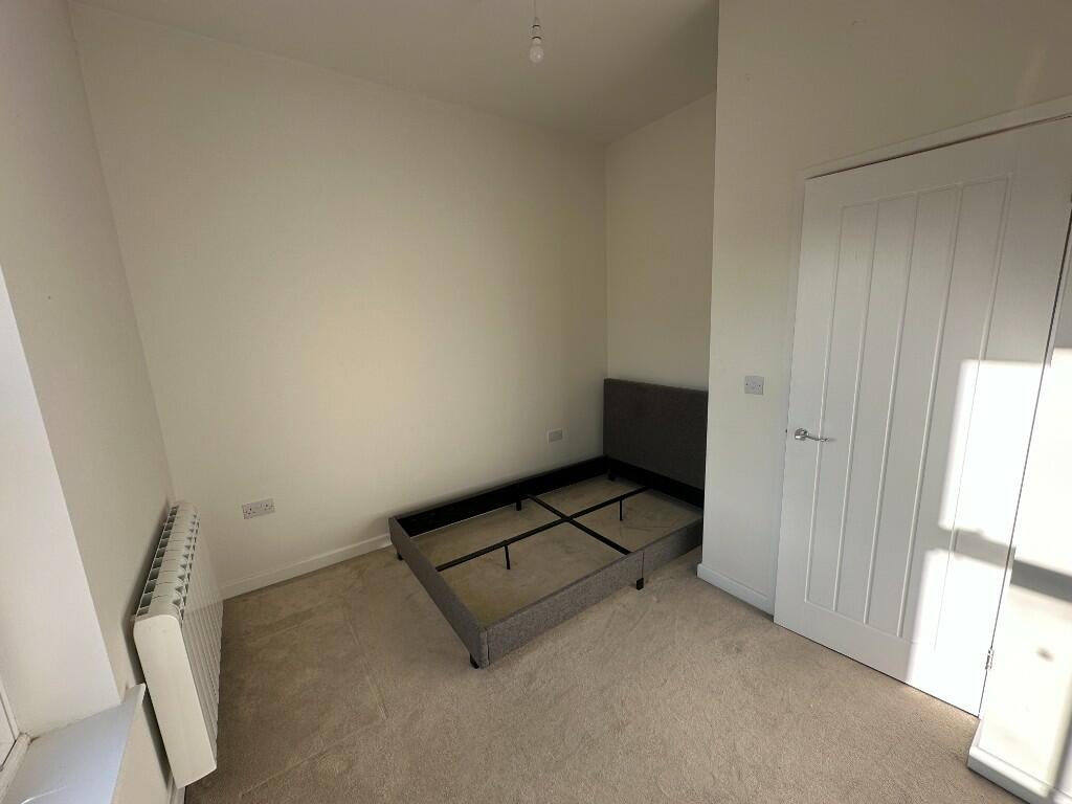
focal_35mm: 14
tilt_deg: -11.8
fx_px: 434
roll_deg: +2.8
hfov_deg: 102.1
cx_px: 536
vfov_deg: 85.7
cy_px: 402
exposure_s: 1/240
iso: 40
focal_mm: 2.22
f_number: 2.2
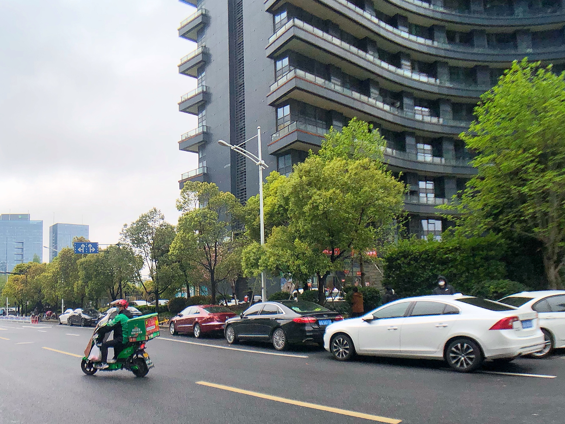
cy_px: 232
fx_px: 637
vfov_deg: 36.8
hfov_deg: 47.5
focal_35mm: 39
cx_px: 217
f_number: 1.8
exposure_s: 1/695
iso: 32
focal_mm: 3.99
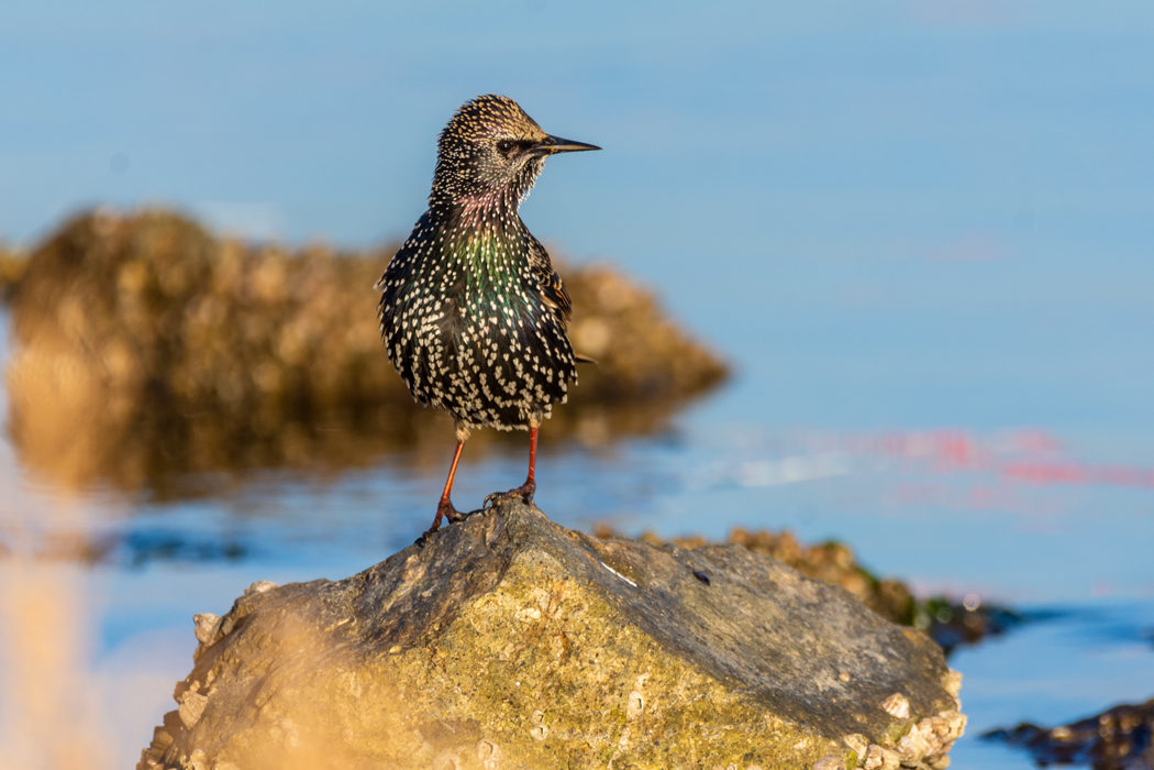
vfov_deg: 1.5
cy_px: 385
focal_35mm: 900
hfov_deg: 2.3
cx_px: 577
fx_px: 28848
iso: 360
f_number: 6.3
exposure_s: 1/500
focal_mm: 600
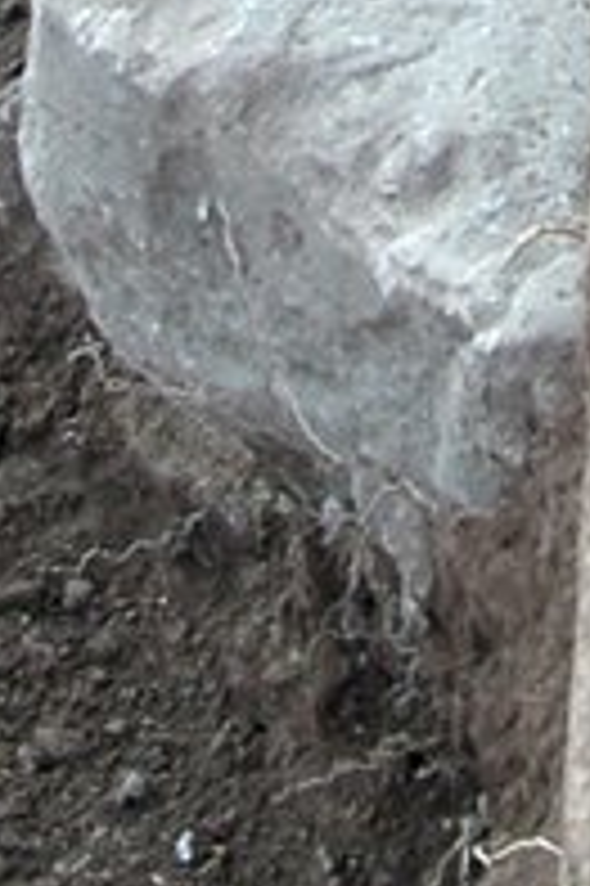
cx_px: 986
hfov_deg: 4.9
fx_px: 6772
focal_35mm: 275
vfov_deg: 6.9
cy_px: -1556
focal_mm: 24
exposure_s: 1/40
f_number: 8
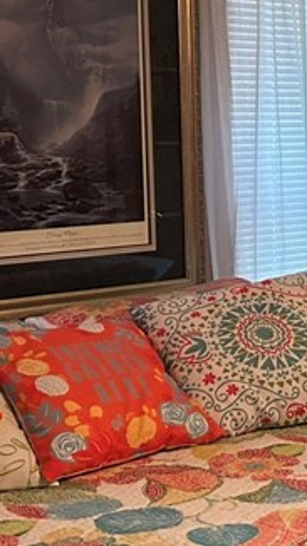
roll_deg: +0.1
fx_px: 1290
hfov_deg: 12.1
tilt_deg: -7.8
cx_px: 606
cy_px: 234
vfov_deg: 23.9
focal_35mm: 89
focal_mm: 5.7
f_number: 1.5
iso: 500
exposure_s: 1/60
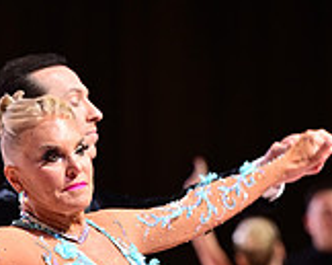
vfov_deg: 3.3
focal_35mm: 471
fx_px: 4620
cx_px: 90
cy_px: 460
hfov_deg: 4.1
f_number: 2.8
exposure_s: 1/400
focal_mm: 140
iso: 1600
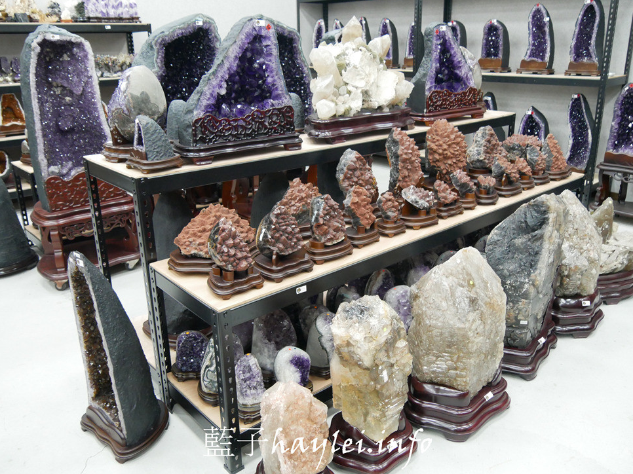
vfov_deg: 48.2
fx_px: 530
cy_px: 237
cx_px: 320
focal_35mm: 29
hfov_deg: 61.7
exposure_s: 1/60
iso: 2000
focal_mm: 14
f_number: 3.5
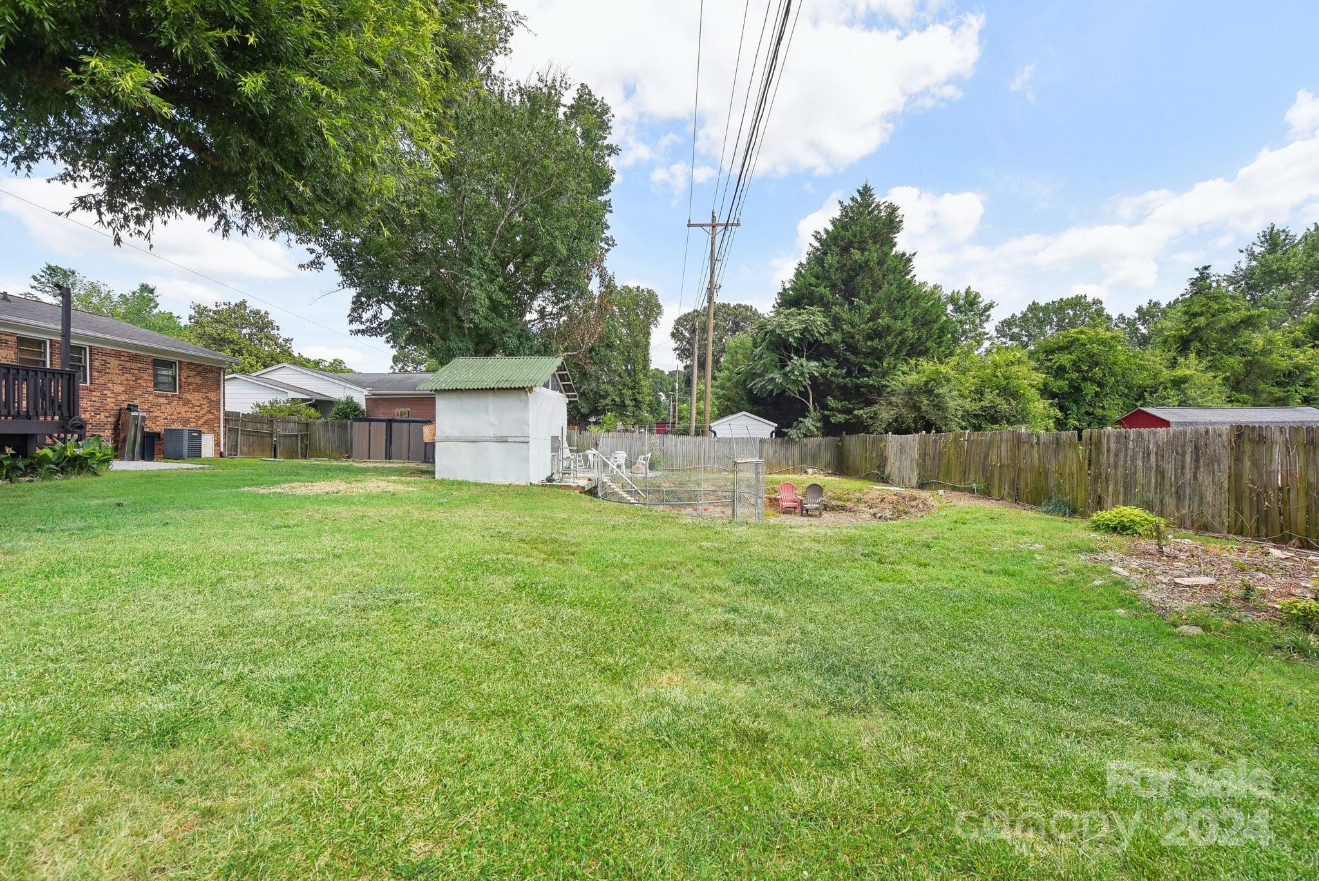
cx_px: 660
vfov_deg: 81.3
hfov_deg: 104.2
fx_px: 513
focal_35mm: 14
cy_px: 440
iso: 200
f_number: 8
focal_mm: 14
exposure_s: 1/320
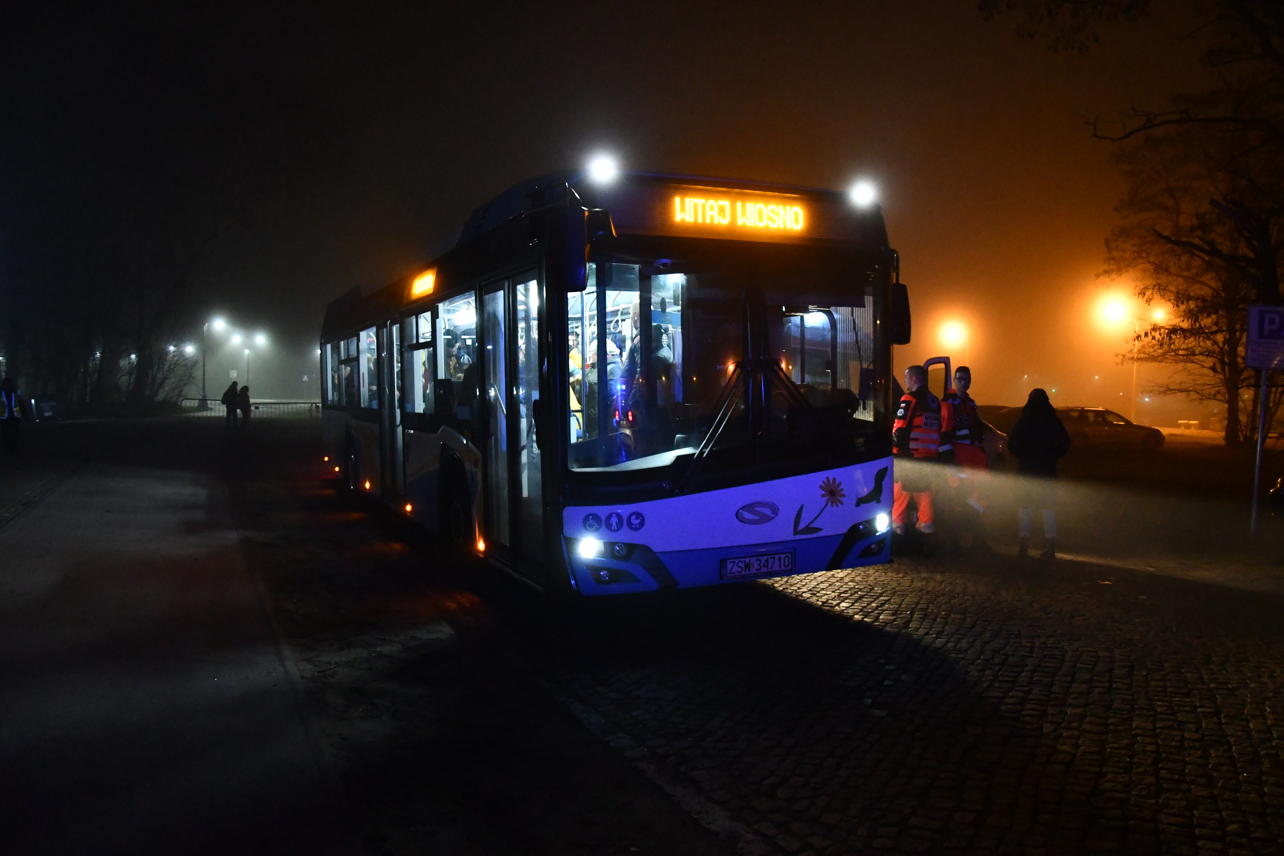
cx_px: 642
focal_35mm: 27
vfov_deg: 47.9
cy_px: 428
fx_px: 963
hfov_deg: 67.4
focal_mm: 18
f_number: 3.5
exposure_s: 1/60
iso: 8000
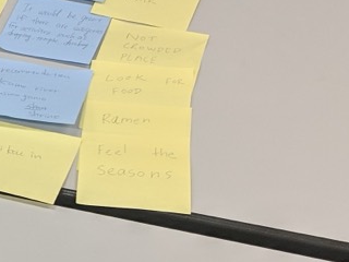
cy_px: 223
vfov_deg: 10.9
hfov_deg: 13.8
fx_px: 1361
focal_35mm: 135
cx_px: -166
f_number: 1.8
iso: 80
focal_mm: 4.44
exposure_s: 1/125
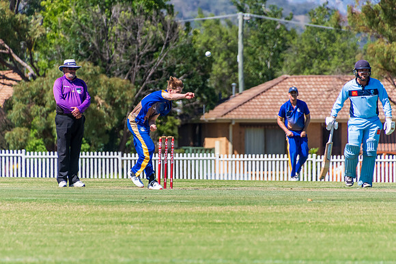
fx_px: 6745
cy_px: 132
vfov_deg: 2.2
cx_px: 195
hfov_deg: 3.4
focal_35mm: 614
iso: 320
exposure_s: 1/1600
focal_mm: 400
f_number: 7.1
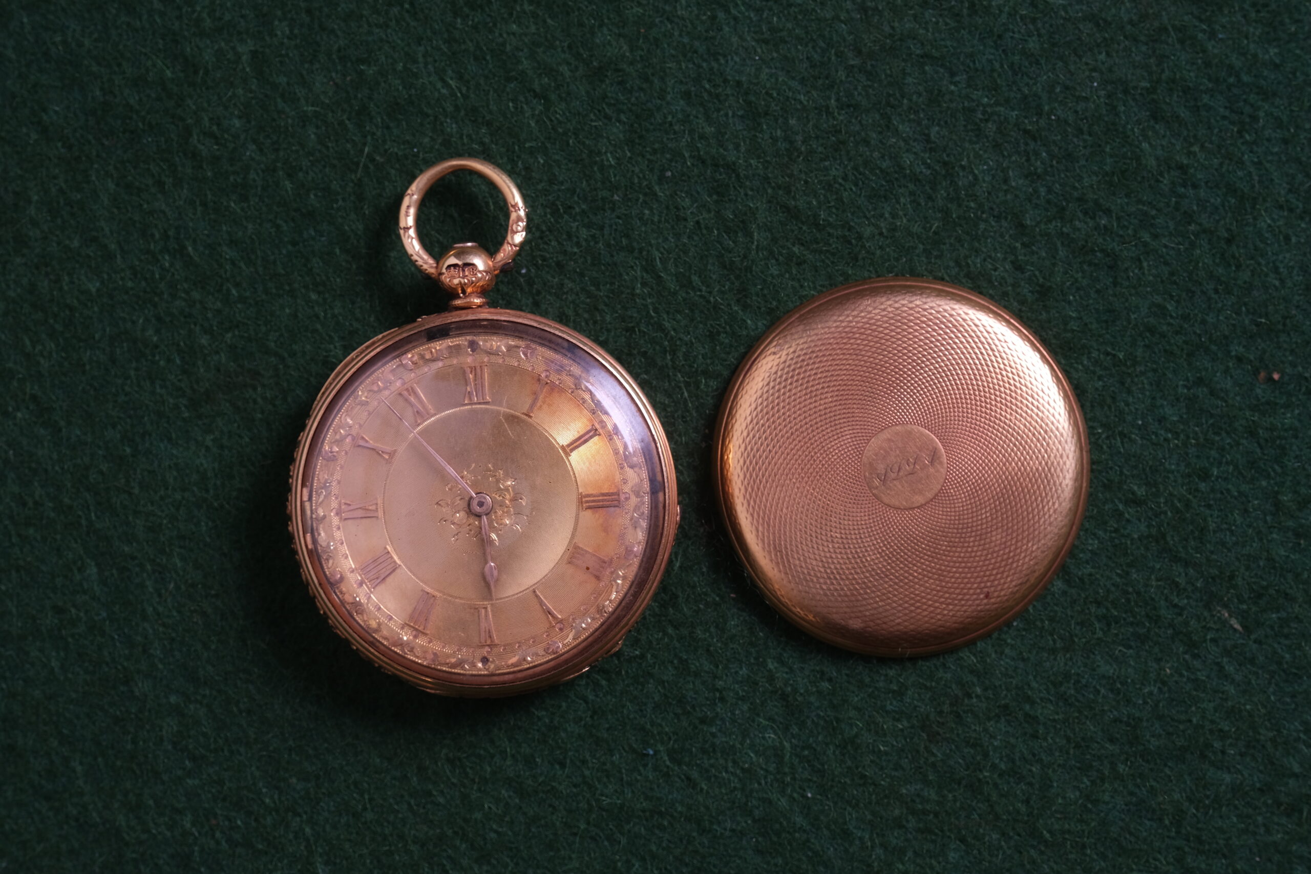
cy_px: 437
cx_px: 656
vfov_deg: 16.5
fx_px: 3023
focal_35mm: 83
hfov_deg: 24.5
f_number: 9
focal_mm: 55
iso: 500
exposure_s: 1/100
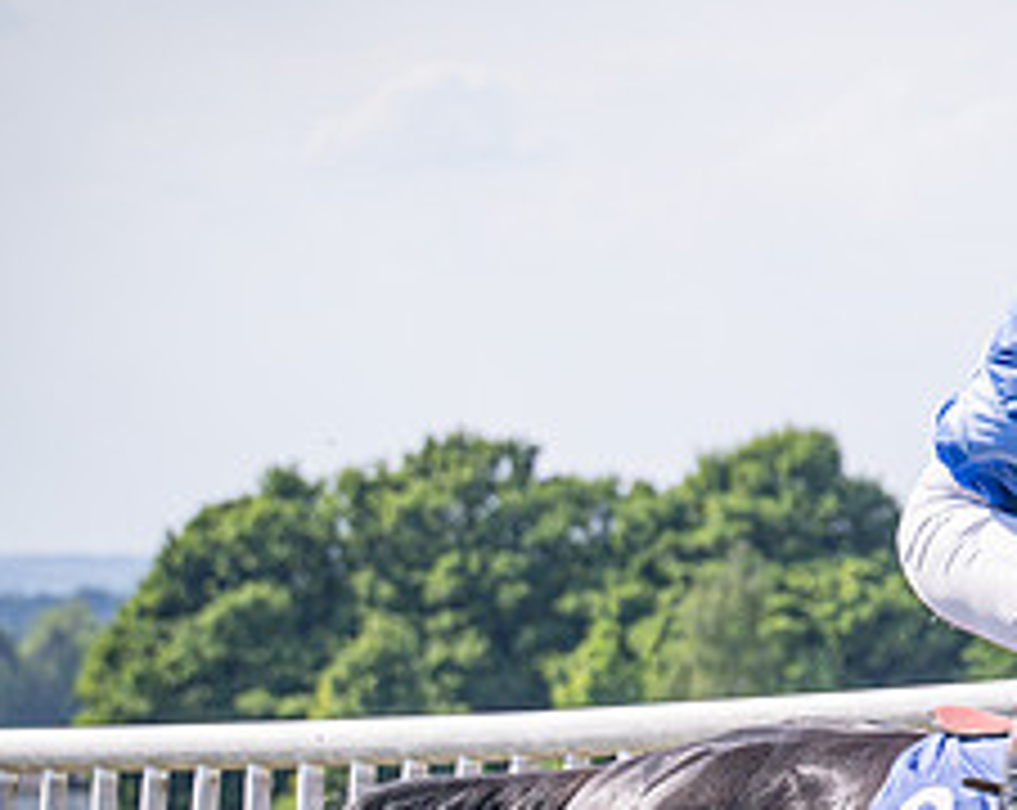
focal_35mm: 291
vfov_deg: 5.3
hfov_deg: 6.6
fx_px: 8744
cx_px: 1142
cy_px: 813
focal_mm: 91
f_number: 4
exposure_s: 1/3200
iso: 400
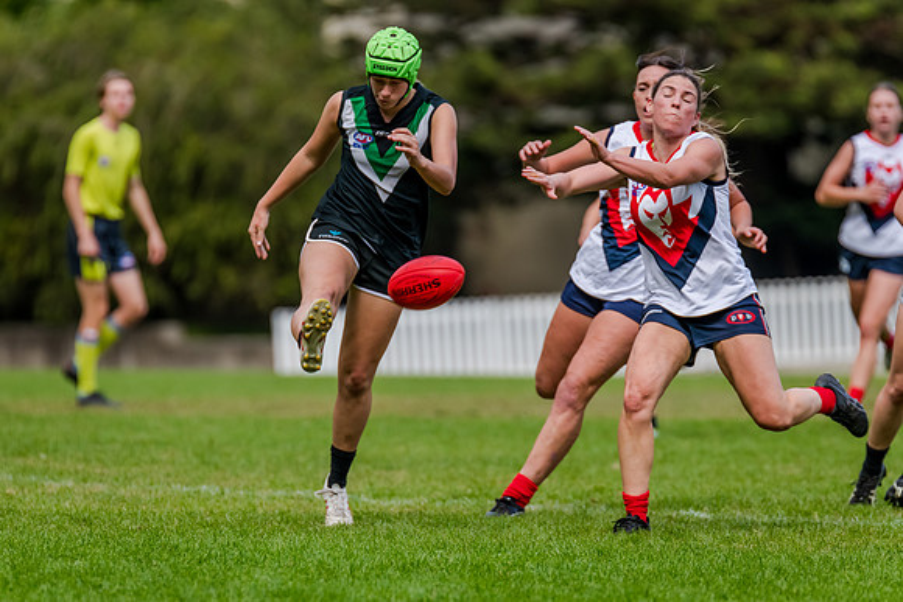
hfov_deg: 4.9
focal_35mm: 417
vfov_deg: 3.3
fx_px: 10453
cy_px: 299
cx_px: 427
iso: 800
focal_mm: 380
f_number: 5
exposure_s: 1/1600
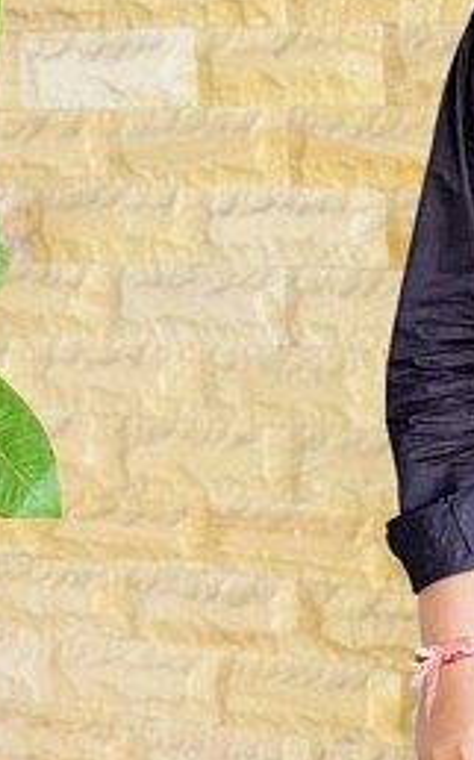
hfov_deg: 9.2
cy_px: 336
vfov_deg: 15.1
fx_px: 2855
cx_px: 737
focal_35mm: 138
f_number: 1.78
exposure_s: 1/122
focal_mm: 6.76
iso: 64
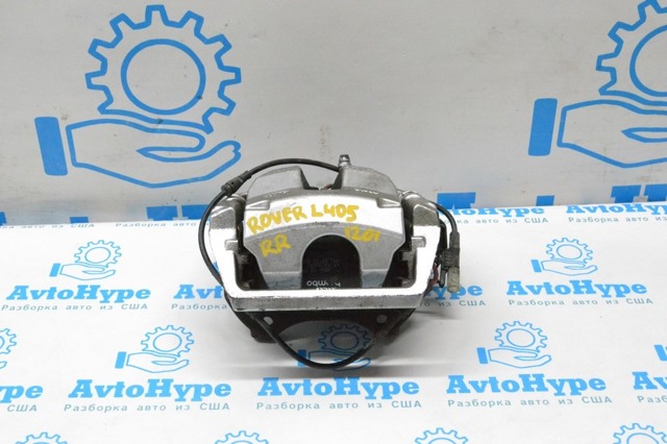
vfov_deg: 25.7
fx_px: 972
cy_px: 222
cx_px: 334
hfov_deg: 37.9
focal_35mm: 52
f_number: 10
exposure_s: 1/160
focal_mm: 35
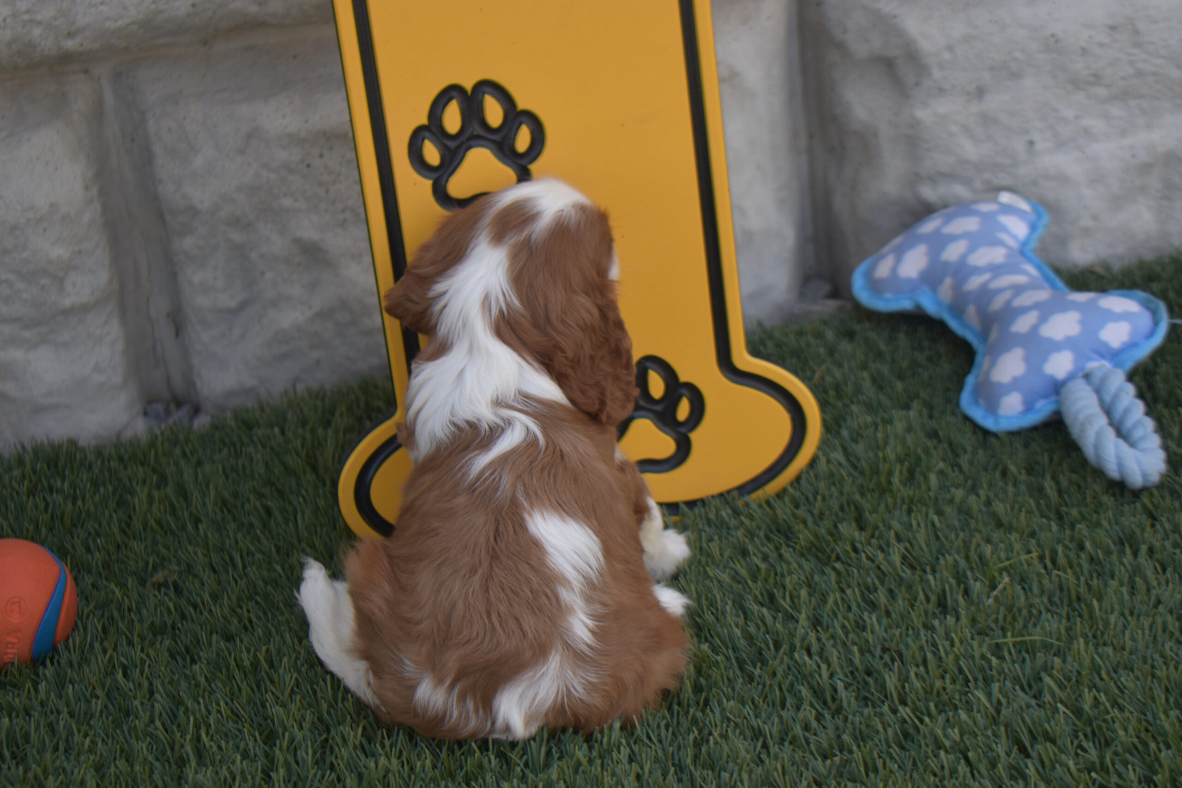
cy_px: 394
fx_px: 2265
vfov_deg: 19.7
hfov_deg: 29.2
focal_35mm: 69
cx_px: 591
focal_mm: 46
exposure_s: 1/200
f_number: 5.3
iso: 200
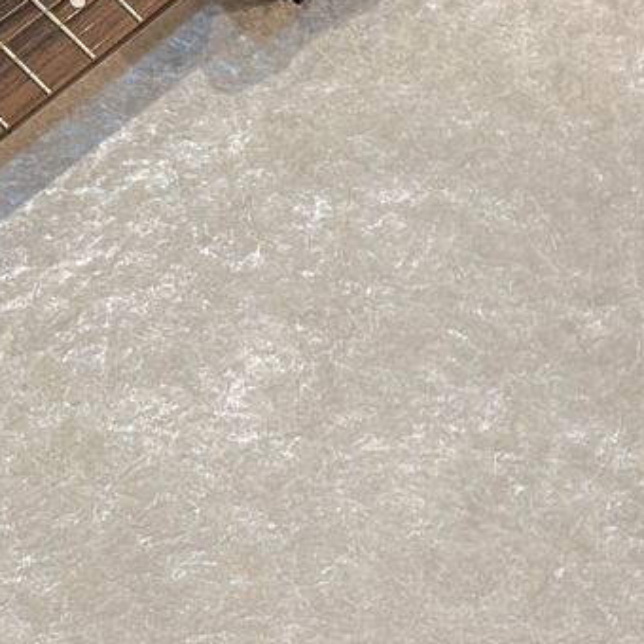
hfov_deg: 9.8
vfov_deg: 10.1
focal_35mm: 173
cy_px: 386
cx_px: -290
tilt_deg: -62.1
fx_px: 3641
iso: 80
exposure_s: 1/60
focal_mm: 5.96
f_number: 1.6
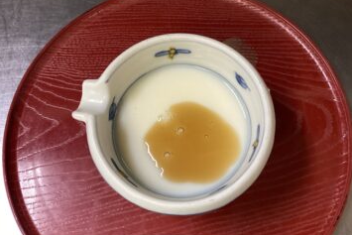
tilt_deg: -72.7
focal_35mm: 34
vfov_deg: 38.9
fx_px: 333
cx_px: 183
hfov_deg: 55.8
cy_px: 132
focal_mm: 3.3
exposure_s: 1/60
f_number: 2.4
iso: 200
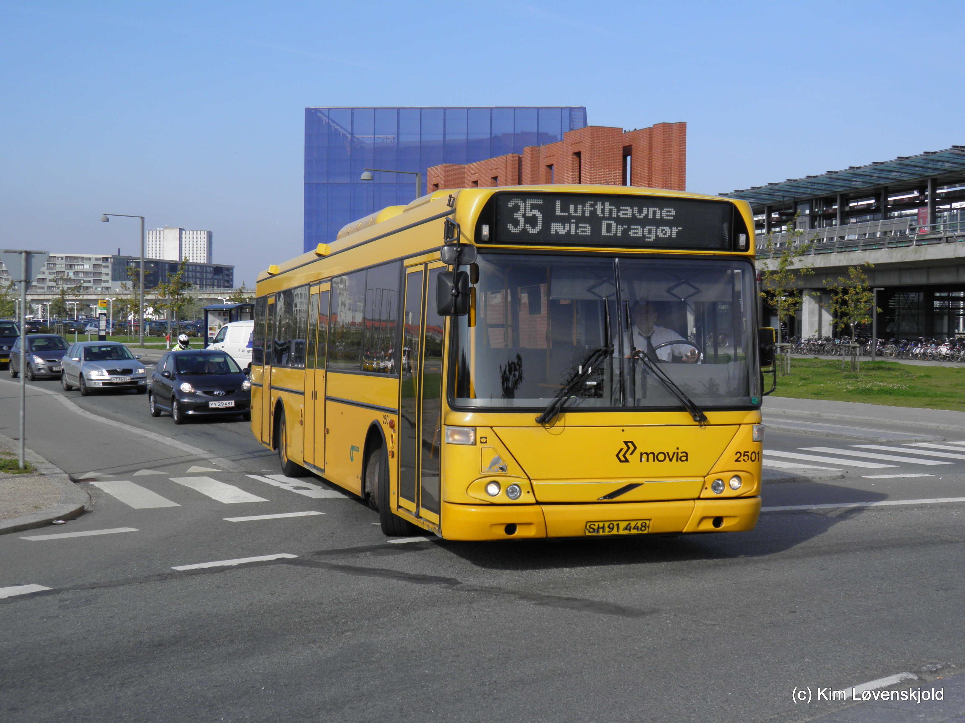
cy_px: 362
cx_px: 482
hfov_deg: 38.9
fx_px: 1366
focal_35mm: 49
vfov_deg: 29.7
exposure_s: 1/800
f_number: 3.5
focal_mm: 8.9
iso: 50
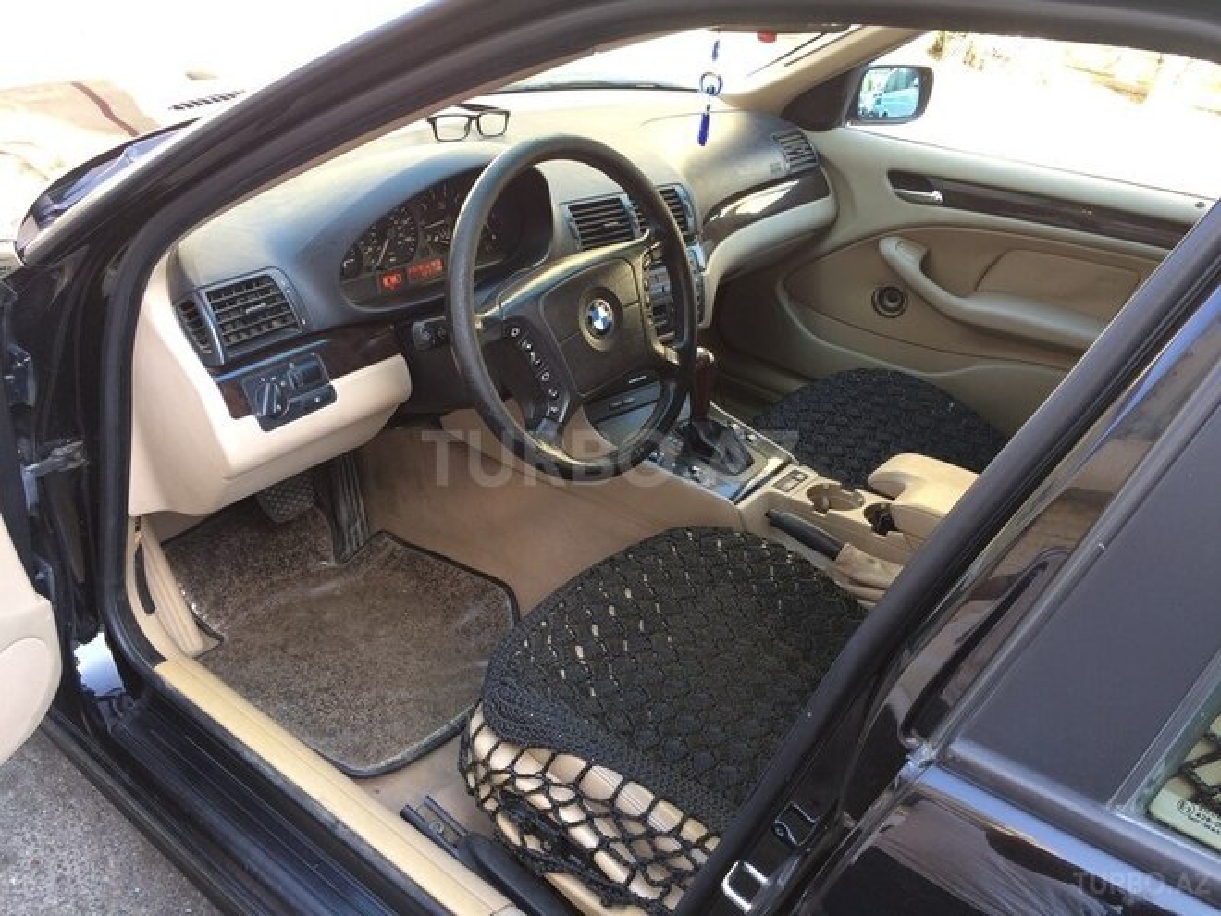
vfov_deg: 48.2
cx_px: 610
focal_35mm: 29
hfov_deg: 61.7
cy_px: 458
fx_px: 1023
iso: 32
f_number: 2.2
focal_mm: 4.15
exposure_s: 1/50
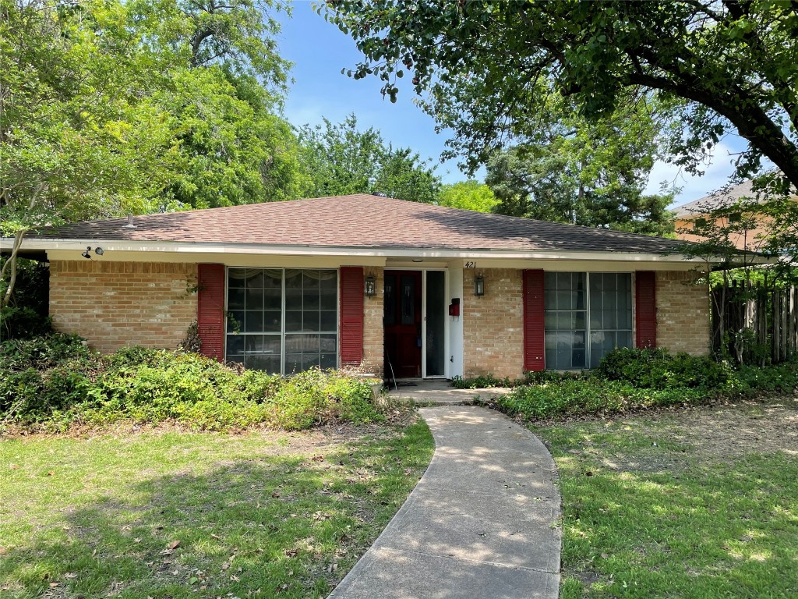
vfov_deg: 53.1
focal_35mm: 26
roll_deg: +0.5
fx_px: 599
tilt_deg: +1.0
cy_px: 300
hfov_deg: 67.3
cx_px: 399
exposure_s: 1/824
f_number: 1.6
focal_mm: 4.2
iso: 32
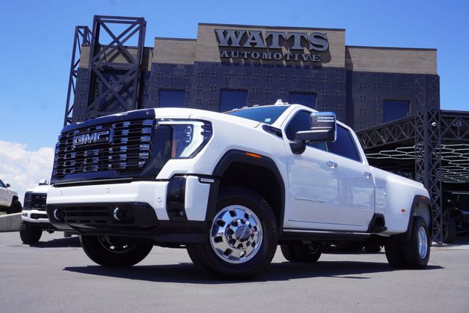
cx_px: 234
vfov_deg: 36.9
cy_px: 156
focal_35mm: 36
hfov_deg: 53.1
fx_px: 469
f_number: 10
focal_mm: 24
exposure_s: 1/125
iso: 100
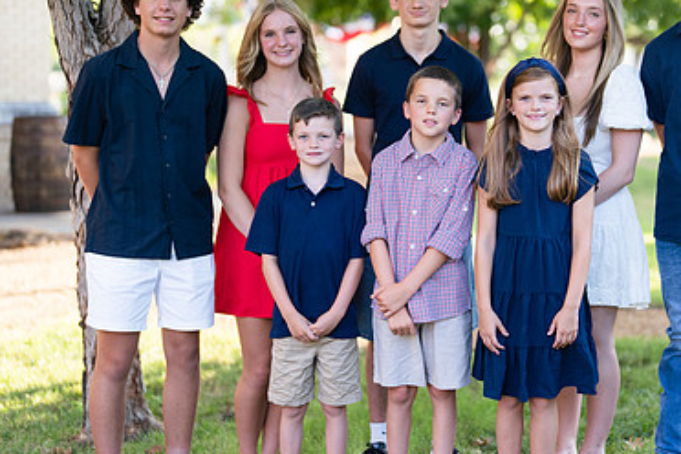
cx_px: 467
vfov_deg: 17.5
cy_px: 199
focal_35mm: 78
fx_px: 1475
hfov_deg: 25.8
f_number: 1.2
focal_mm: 50
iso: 200
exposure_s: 1/1000
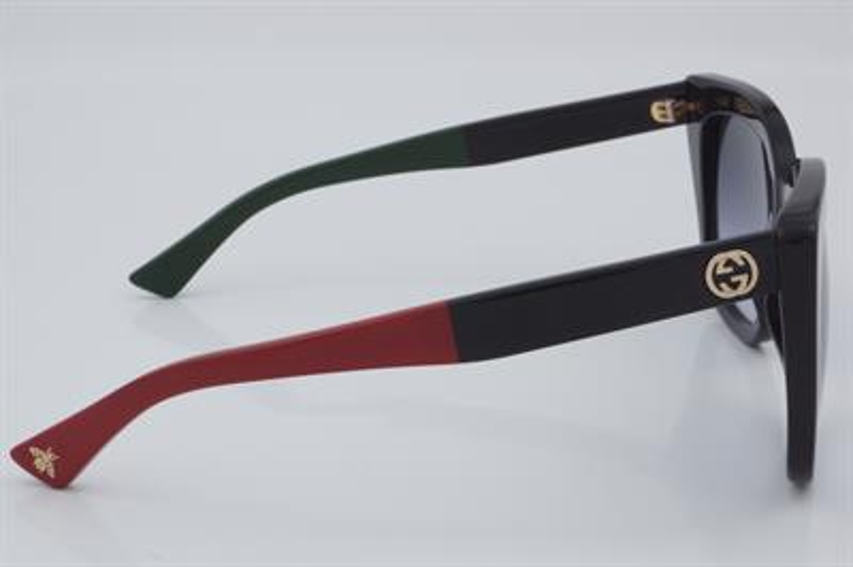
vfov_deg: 18.2
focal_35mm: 75
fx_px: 1776
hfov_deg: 27.0
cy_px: 284
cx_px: 426
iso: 100
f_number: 32
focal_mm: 50
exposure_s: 1/4
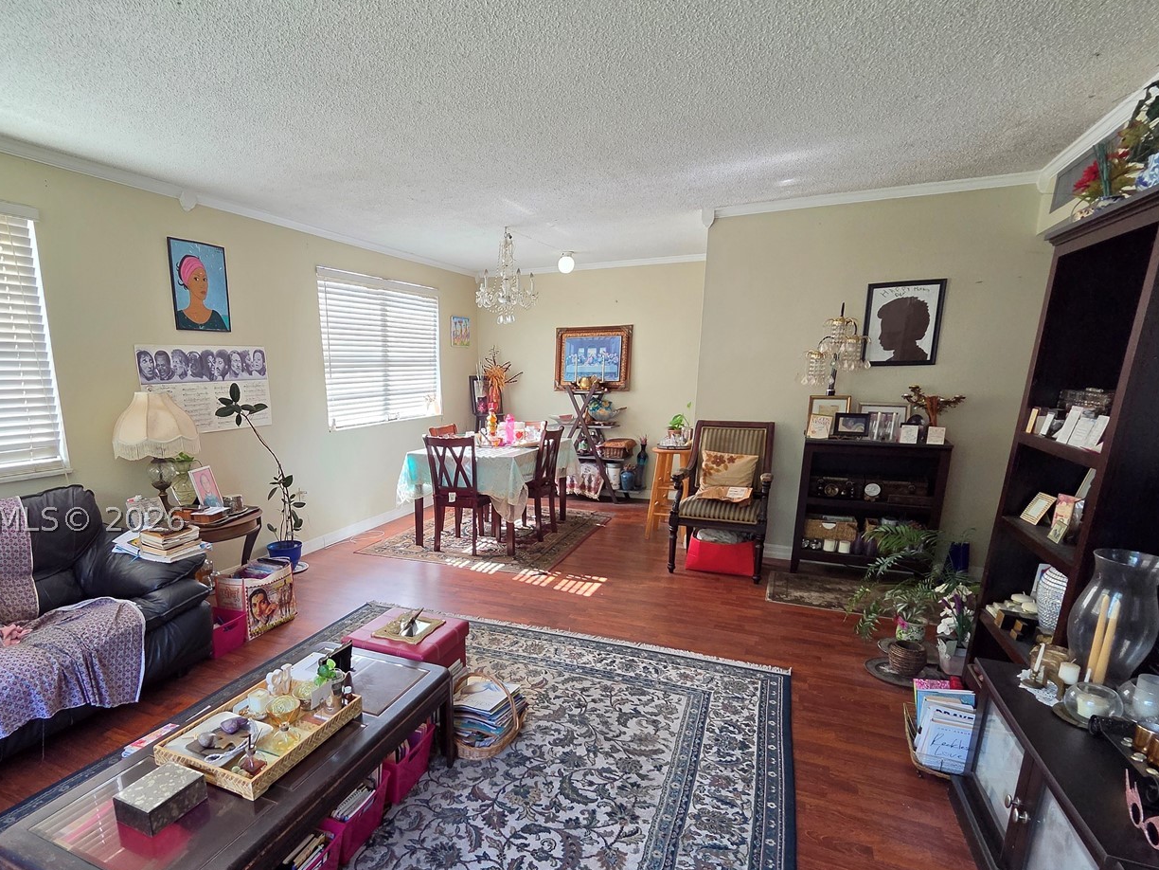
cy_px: 519
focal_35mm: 17
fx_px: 569
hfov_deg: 90.1
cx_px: 475
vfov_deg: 74.0
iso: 250
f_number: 2.2
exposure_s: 1/120
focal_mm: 2.2
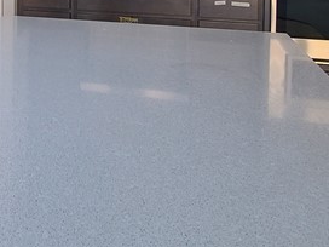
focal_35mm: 49
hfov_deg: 35.2
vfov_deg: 26.1
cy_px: -57
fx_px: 466
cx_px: 0
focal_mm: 2.2
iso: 160
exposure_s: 1/59
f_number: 2.2
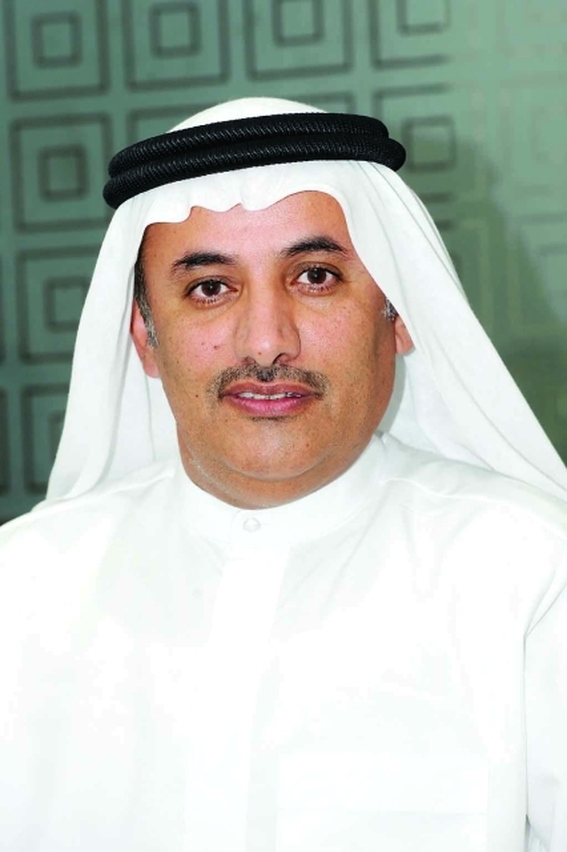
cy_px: 426
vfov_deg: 16.4
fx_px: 2956
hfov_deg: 11.0
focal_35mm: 125
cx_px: 284
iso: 400
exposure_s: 1/200
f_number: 7.1
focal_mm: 125
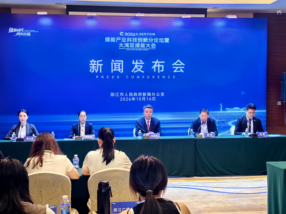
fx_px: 421
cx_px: 143
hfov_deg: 37.5
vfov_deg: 28.6
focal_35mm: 51
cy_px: 107
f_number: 2
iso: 160
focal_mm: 6.35
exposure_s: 3
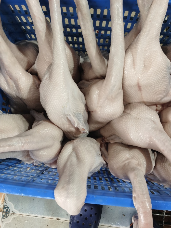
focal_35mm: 31
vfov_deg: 58.2
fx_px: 204
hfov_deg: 45.4
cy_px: 125
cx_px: 81
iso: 125
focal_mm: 5.56
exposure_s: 1/100
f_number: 1.6
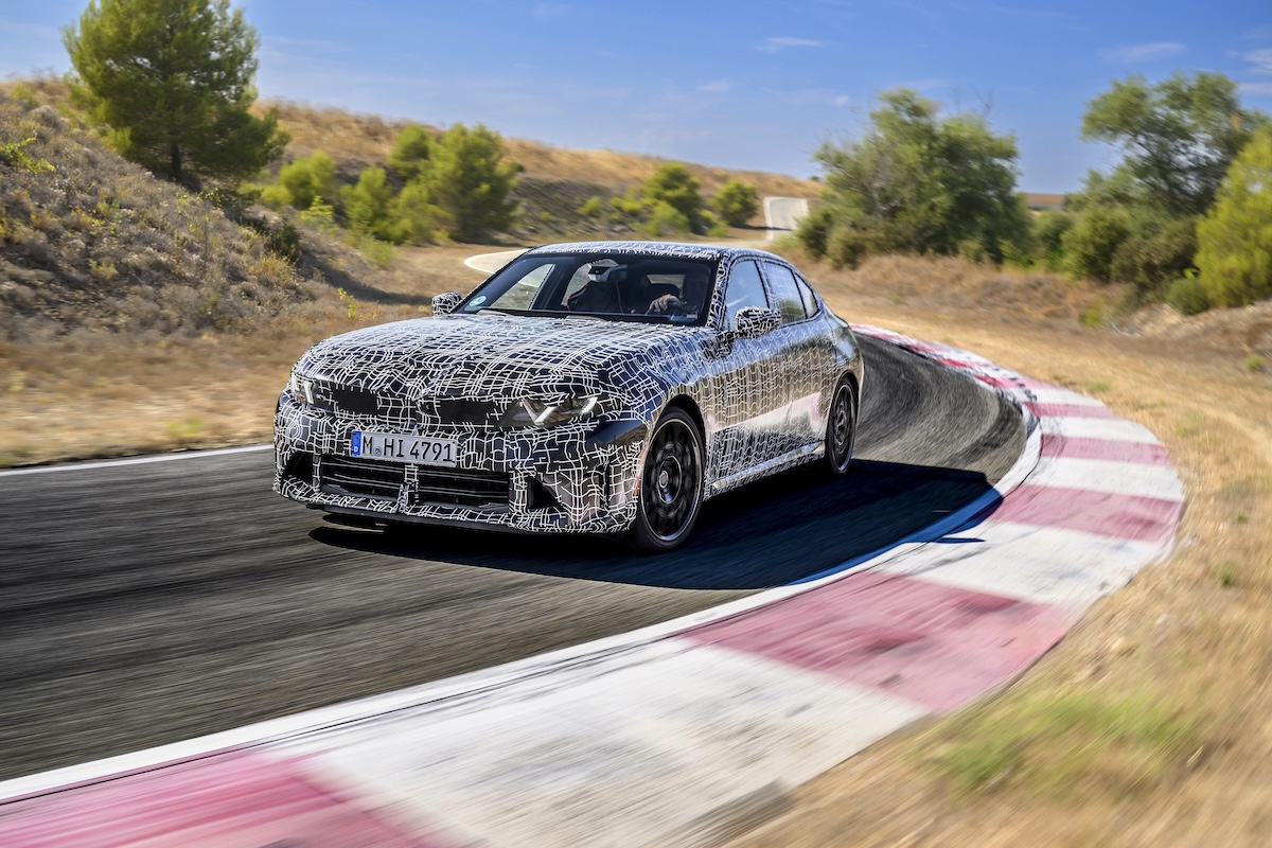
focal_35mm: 38
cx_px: 636
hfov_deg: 50.7
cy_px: 424
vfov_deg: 35.1
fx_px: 1343
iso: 32
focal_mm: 38
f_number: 6.3
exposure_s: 1/25
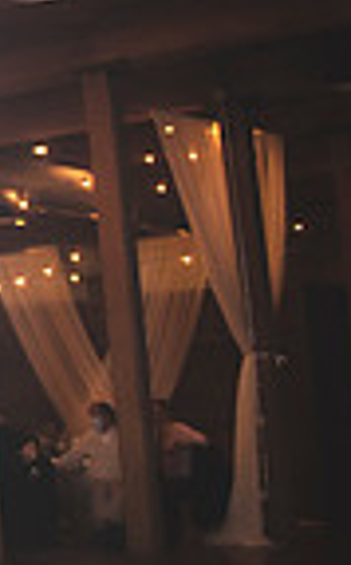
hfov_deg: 9.3
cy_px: 140
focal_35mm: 105
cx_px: -765
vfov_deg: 19.7
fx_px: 1612
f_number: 2.8
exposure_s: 1/125
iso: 500
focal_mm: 24
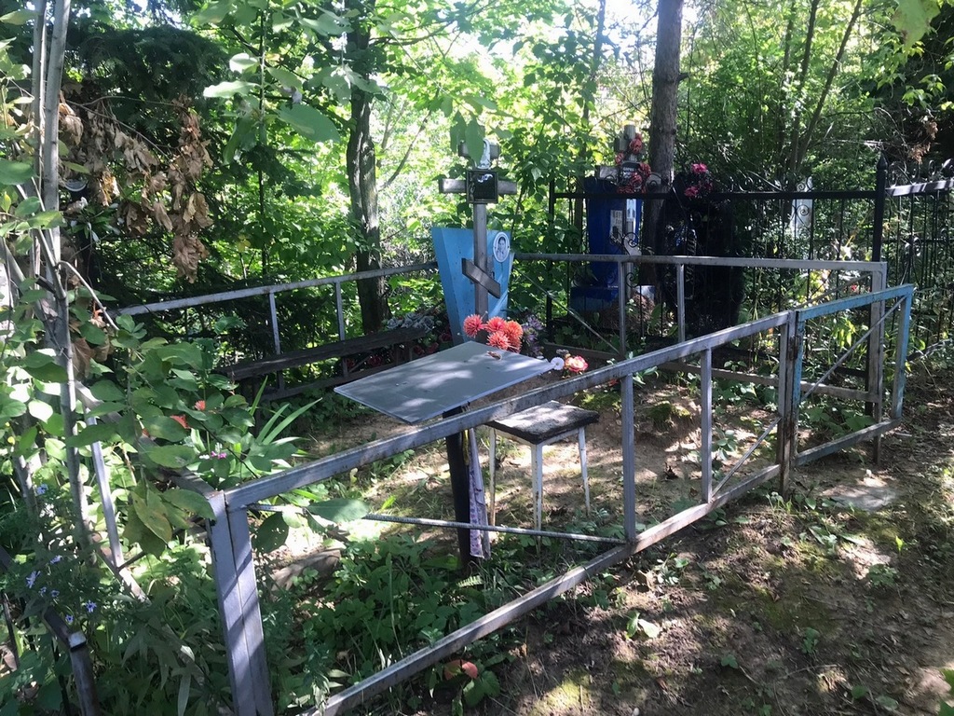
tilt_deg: -12.3
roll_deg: +3.1
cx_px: 477
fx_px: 772
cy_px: 358
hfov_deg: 63.4
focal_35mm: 28
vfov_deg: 49.7
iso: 32
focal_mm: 3.99
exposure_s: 1/93
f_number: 1.8
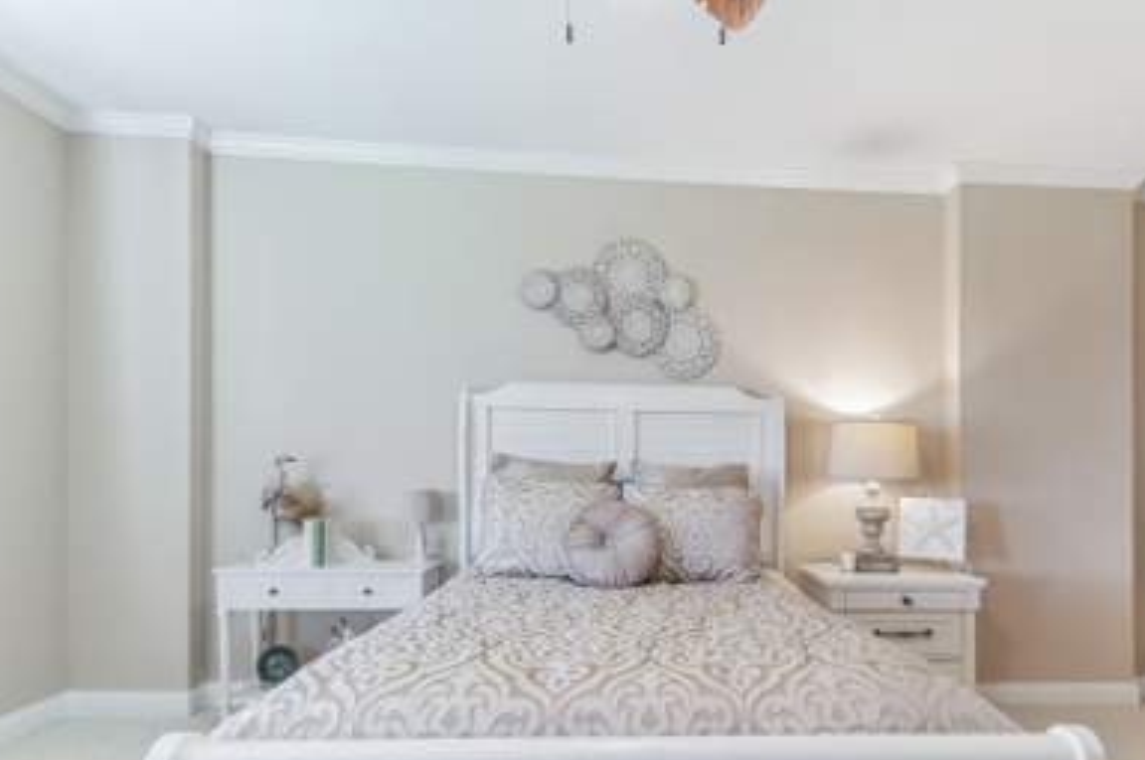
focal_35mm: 20
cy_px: 472
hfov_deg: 83.4
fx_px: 635
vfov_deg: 61.0
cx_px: 665
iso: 400
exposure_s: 1/8
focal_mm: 16
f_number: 8
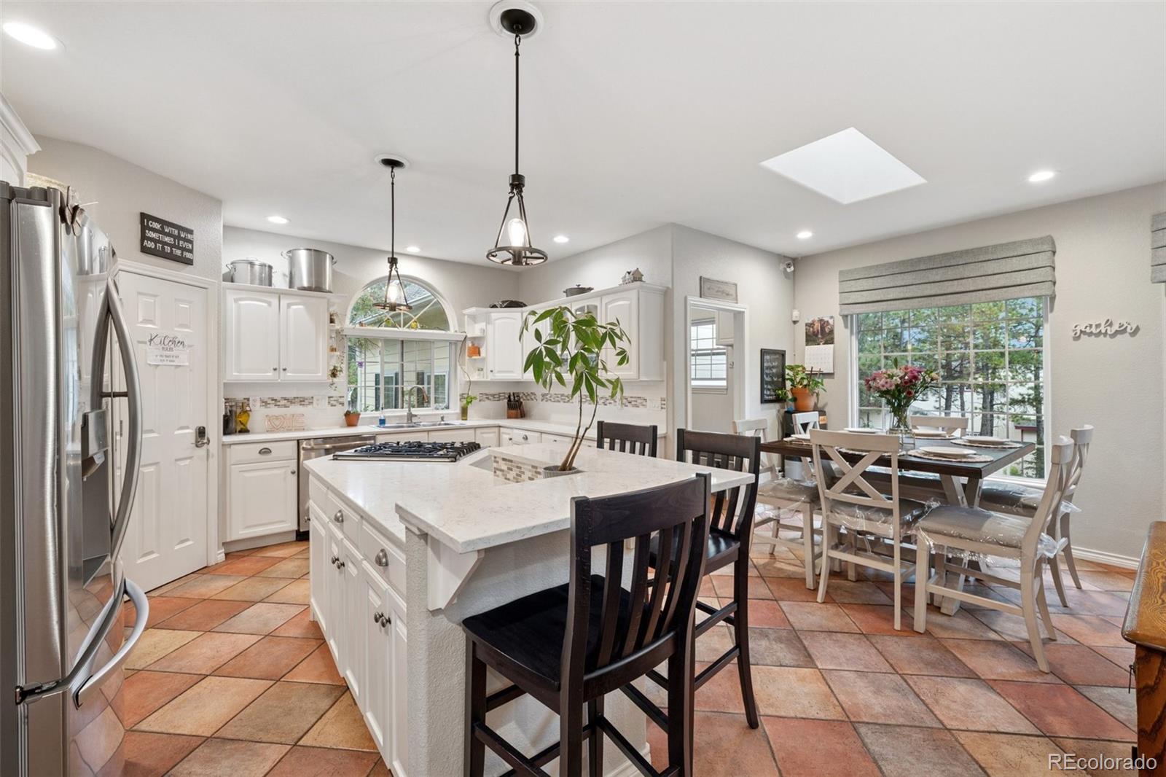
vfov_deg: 77.3
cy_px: 388
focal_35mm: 15
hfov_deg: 100.4
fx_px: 486
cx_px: 583
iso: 800
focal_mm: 15
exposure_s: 1/4
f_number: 11
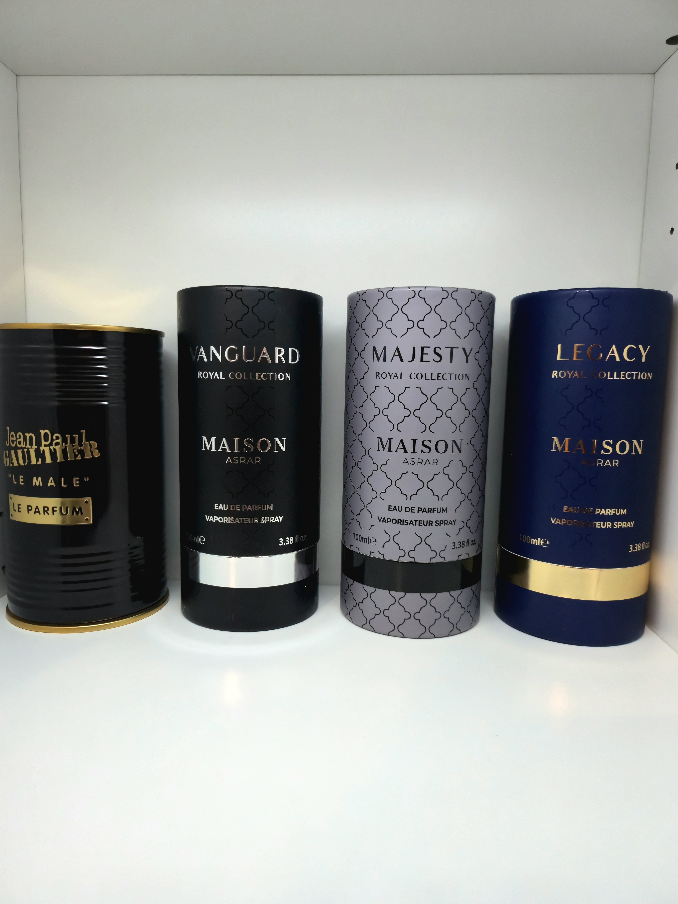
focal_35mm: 23
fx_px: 601
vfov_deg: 73.9
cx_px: 339
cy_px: 452
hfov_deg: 58.9
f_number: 1.8
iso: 200
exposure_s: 1/50.3
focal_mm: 5.4
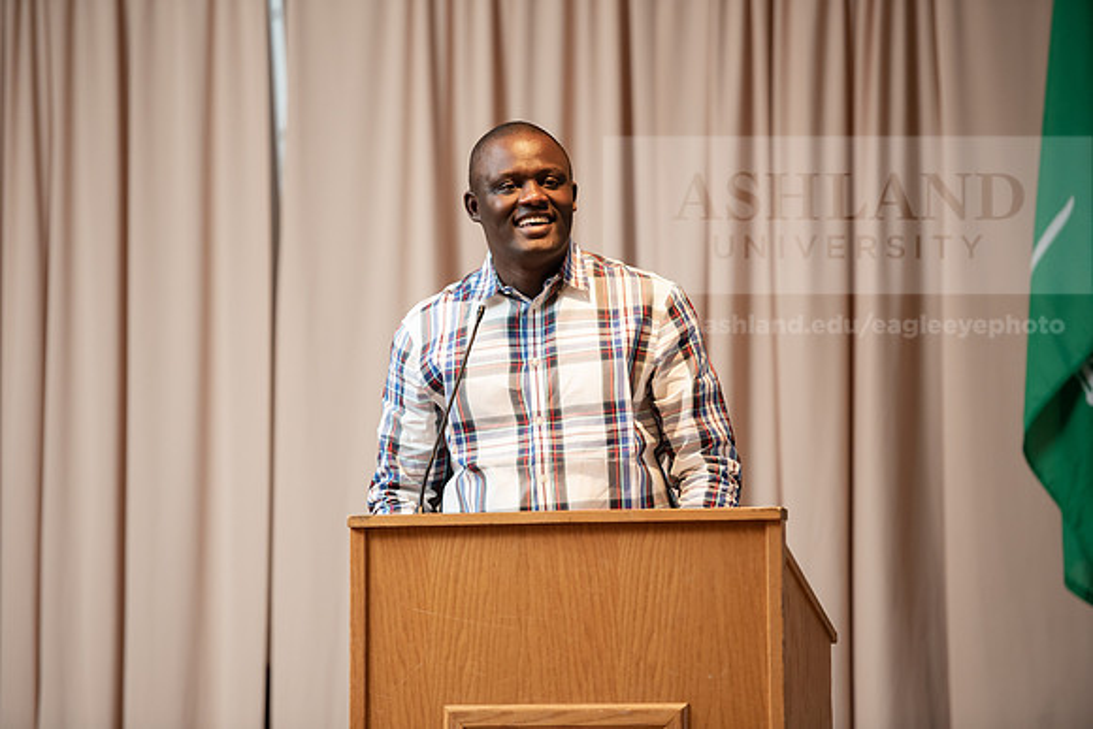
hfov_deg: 12.1
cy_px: 364
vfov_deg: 8.1
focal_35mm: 170
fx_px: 5162
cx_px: 546
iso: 1250
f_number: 3.2
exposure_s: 1/200
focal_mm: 170
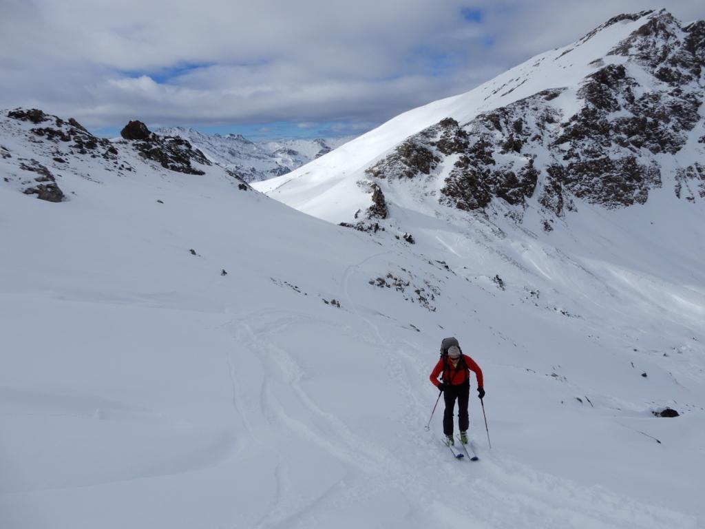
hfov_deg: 71.6
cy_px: 264
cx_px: 352
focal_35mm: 24
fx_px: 489
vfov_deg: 56.8
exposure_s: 1/2000
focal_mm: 4.3
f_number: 4.5
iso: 80
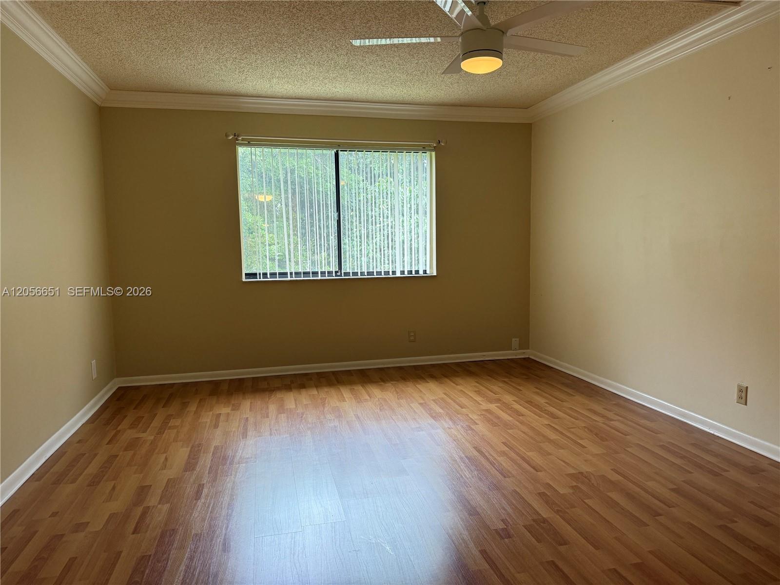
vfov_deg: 56.8
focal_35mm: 24
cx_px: 390
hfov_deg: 71.6
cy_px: 292
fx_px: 541
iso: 200
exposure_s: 1/120
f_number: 1.78
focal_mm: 6.76
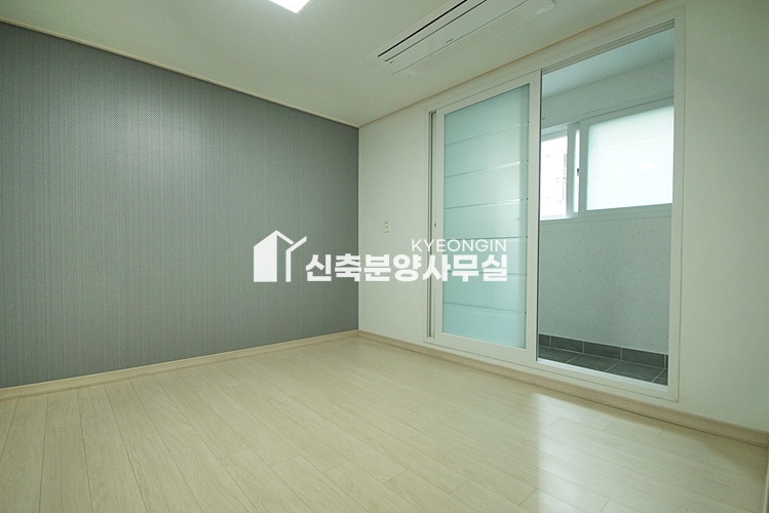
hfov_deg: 96.7
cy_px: 252
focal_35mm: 16
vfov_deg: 73.8
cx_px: 380
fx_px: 342
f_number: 5.6
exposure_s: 1/60
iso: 800
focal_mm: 10
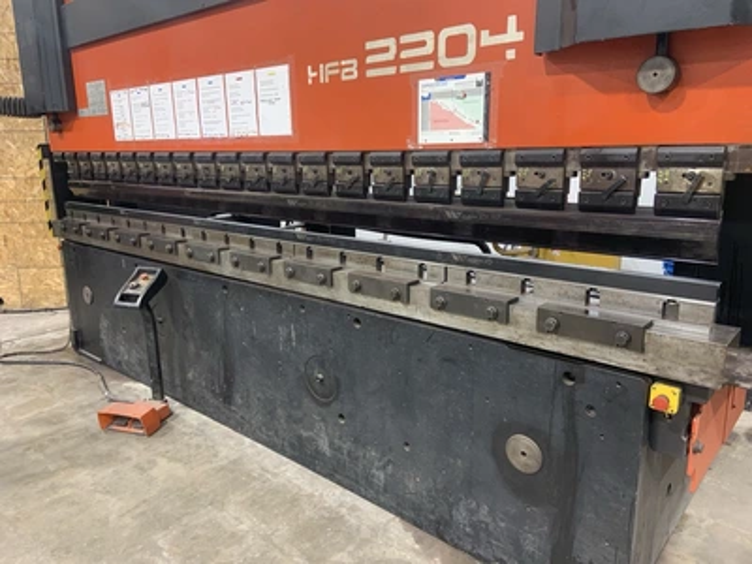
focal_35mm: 26
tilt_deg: -14.3
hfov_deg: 67.3
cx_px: 376
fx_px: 565
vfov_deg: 53.1
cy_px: 282
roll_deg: +1.5
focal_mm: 4.25
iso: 160
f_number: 1.8
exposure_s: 1/60
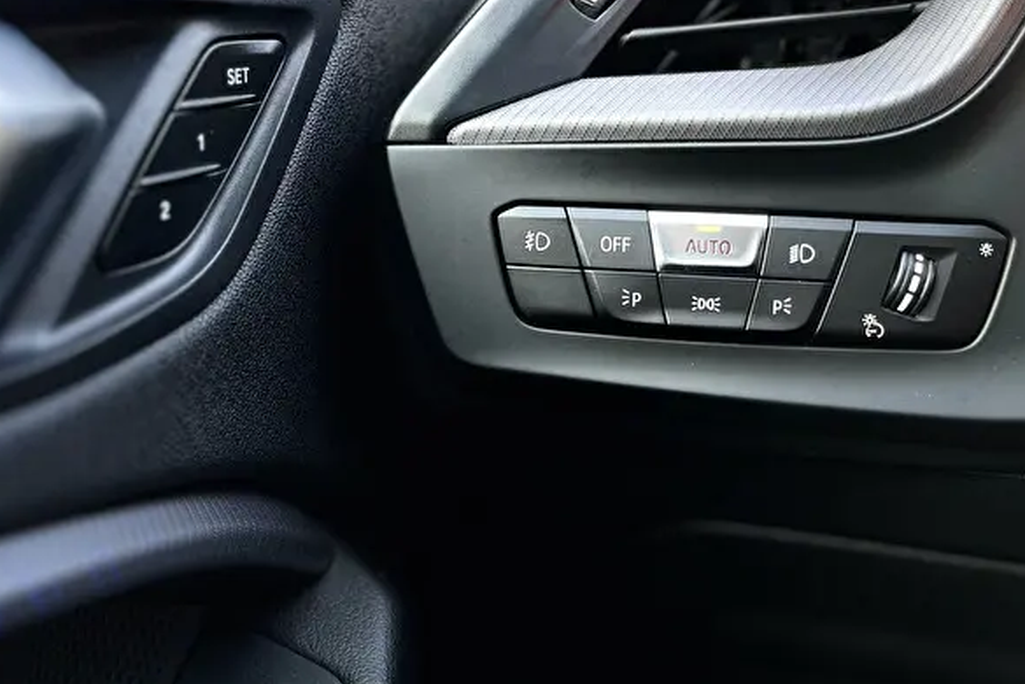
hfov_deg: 51.7
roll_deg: +2.4
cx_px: 431
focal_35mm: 37
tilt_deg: -9.0
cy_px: 209
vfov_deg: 35.5
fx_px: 1053
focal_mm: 5.1
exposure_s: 1/105
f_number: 1.6
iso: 125
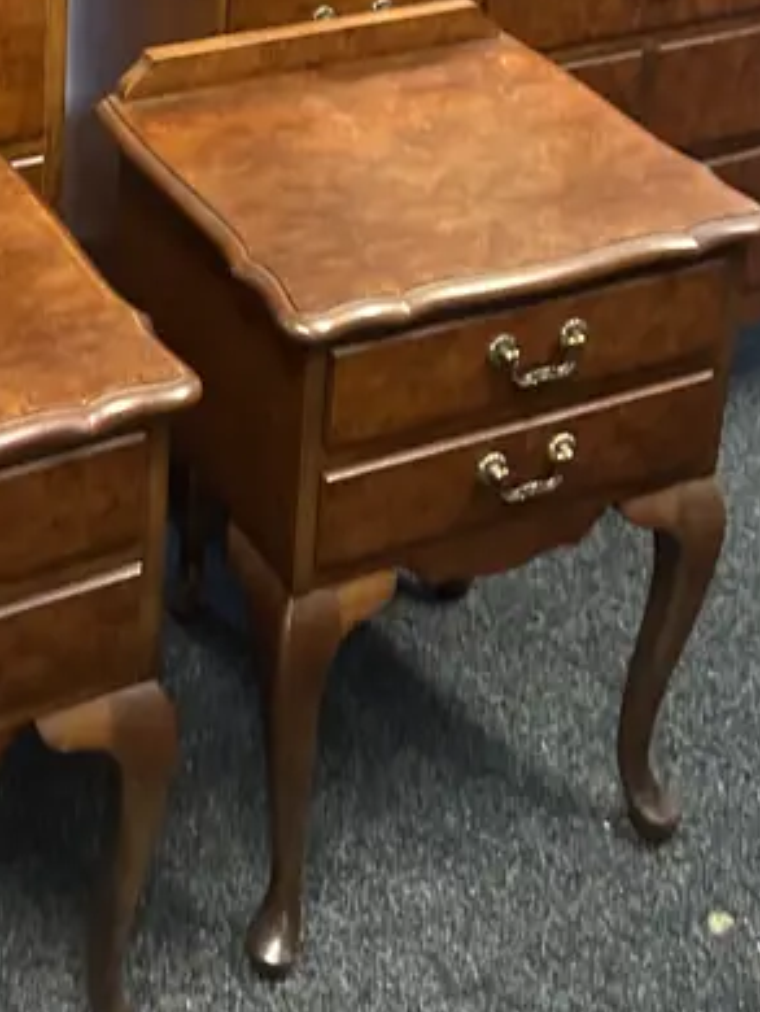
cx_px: 8
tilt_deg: -15.1
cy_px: -231
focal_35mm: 63
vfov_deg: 26.9
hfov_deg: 22.5
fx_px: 1842
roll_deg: -1.9
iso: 400
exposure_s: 1/50
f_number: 1.78
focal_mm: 6.86
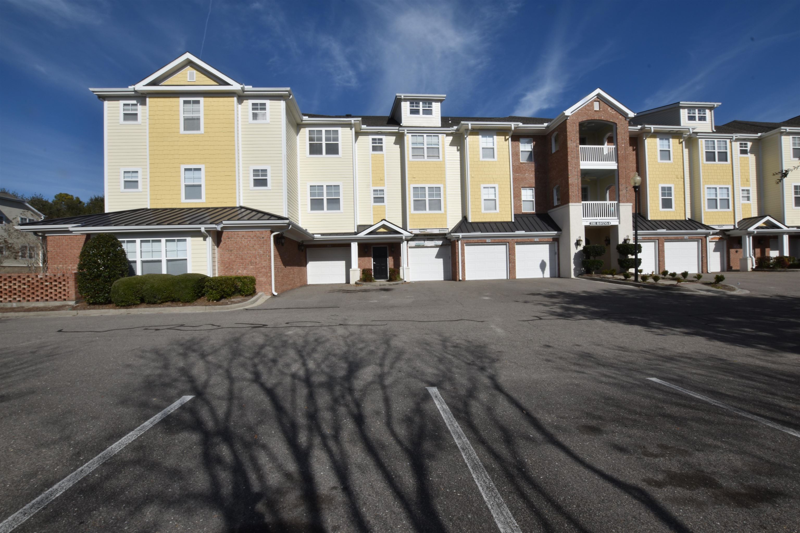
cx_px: 400
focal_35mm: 15
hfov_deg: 100.4
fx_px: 333
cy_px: 266
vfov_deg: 77.3
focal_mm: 10
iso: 100
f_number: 22
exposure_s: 1/60
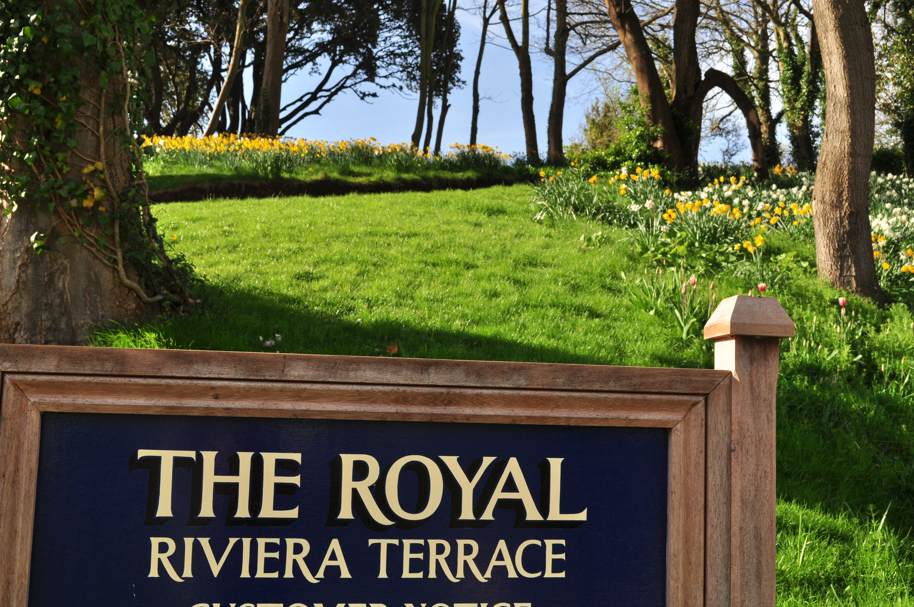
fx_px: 1065
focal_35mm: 42
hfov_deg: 46.4
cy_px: 304
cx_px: 457
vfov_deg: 31.8
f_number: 13
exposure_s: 1/160
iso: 200
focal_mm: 28
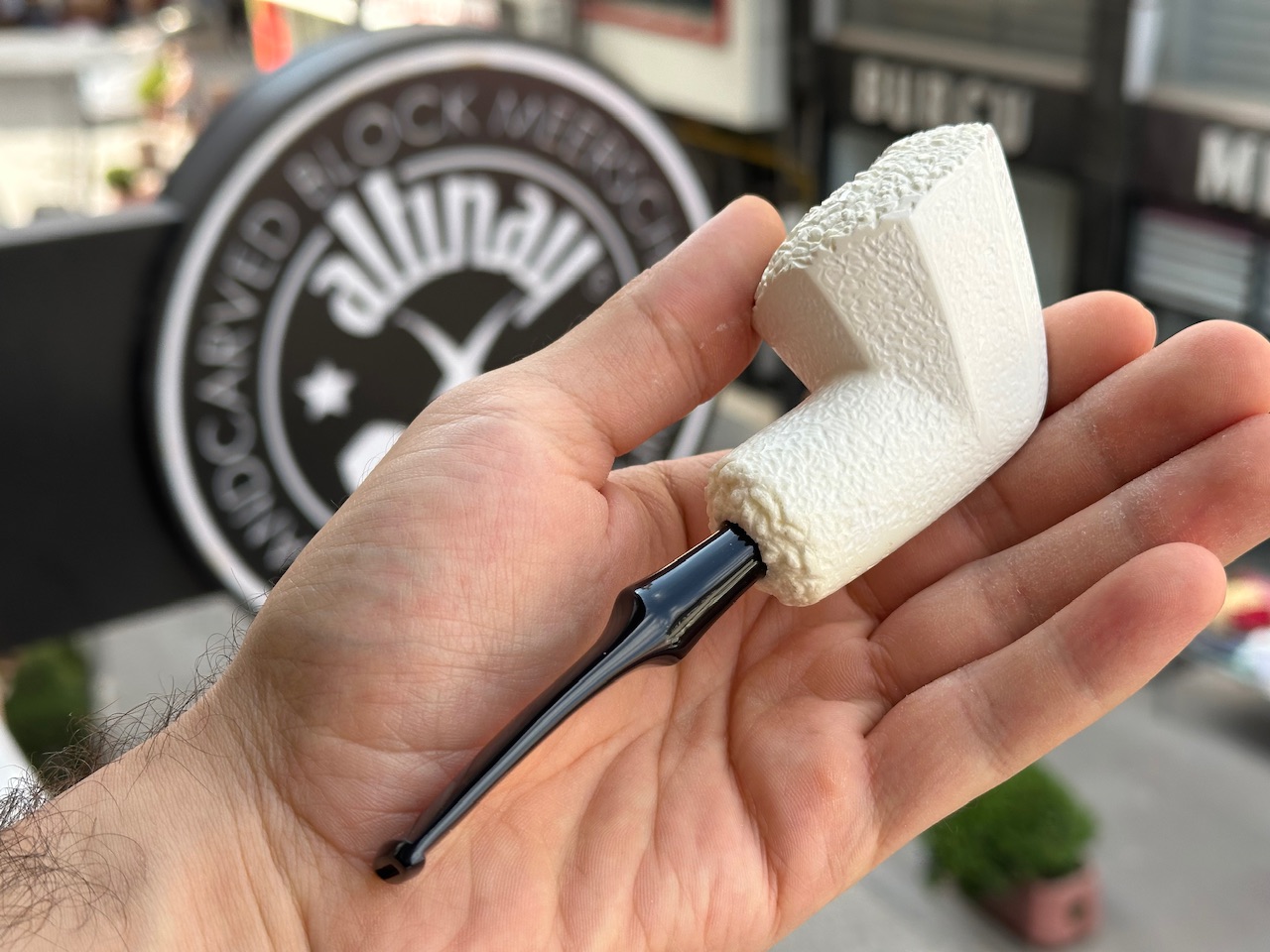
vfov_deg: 30.3
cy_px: 476
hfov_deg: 39.7
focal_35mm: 48
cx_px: 635
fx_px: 1761
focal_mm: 6.86
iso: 64
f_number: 1.78
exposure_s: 1/685
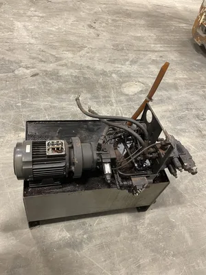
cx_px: 103
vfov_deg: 67.3
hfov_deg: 53.1
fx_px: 206
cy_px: 138
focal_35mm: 26
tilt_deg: -47.2
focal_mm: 4.2
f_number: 1.6
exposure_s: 1/30
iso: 800
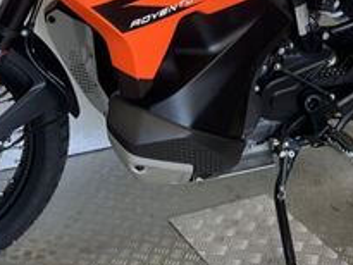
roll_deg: -1.5
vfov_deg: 17.6
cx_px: 167
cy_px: -28
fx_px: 826
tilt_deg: -15.7
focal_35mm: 81
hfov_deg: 24.1
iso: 100
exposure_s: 1/100
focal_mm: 5.1
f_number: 1.6
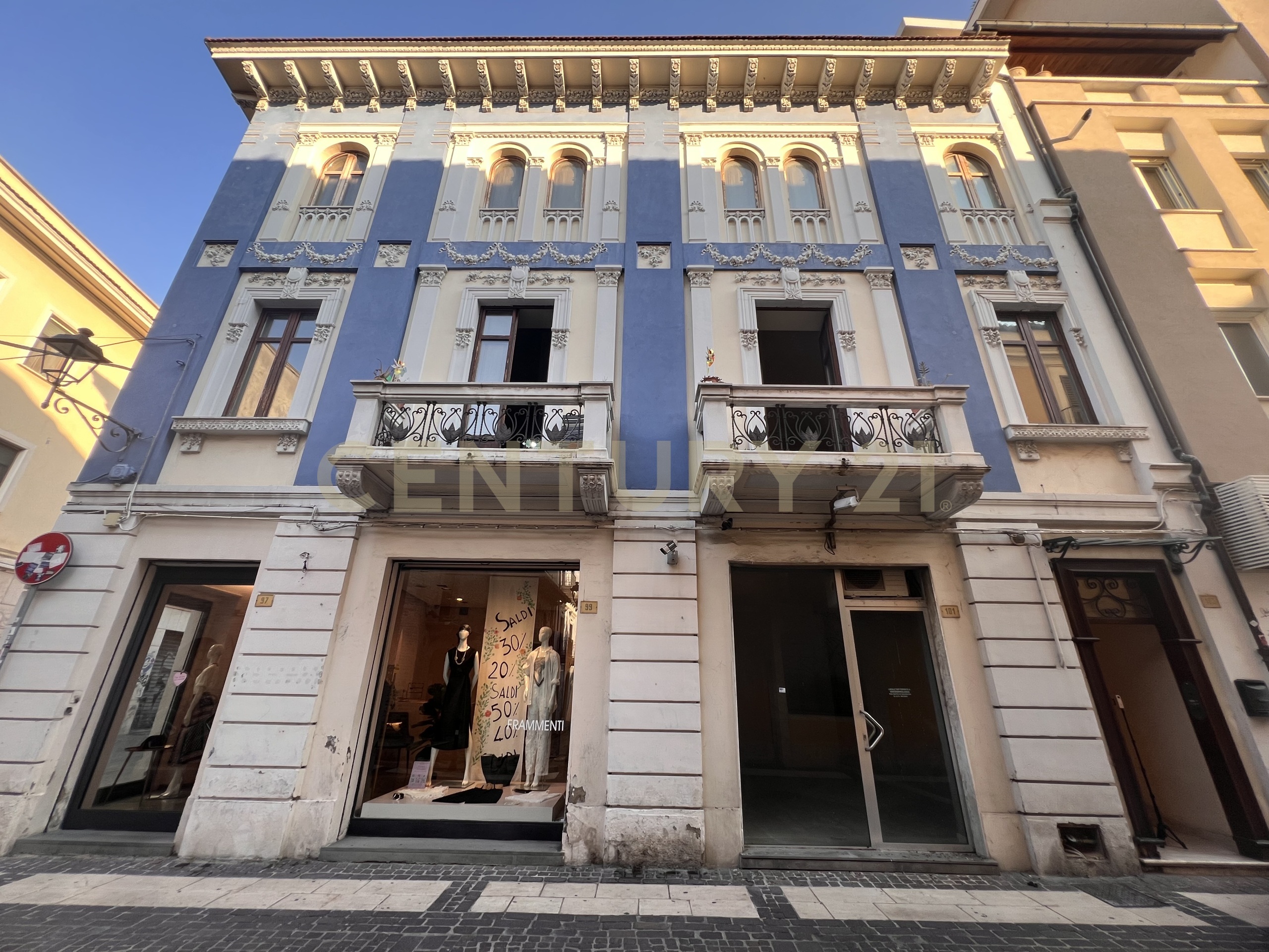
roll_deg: -0.7
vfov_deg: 89.9
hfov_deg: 106.2
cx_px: 634
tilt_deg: +23.3
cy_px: 476
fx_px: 477
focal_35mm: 13
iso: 32
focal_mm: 1.57
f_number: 1.8
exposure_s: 1/126
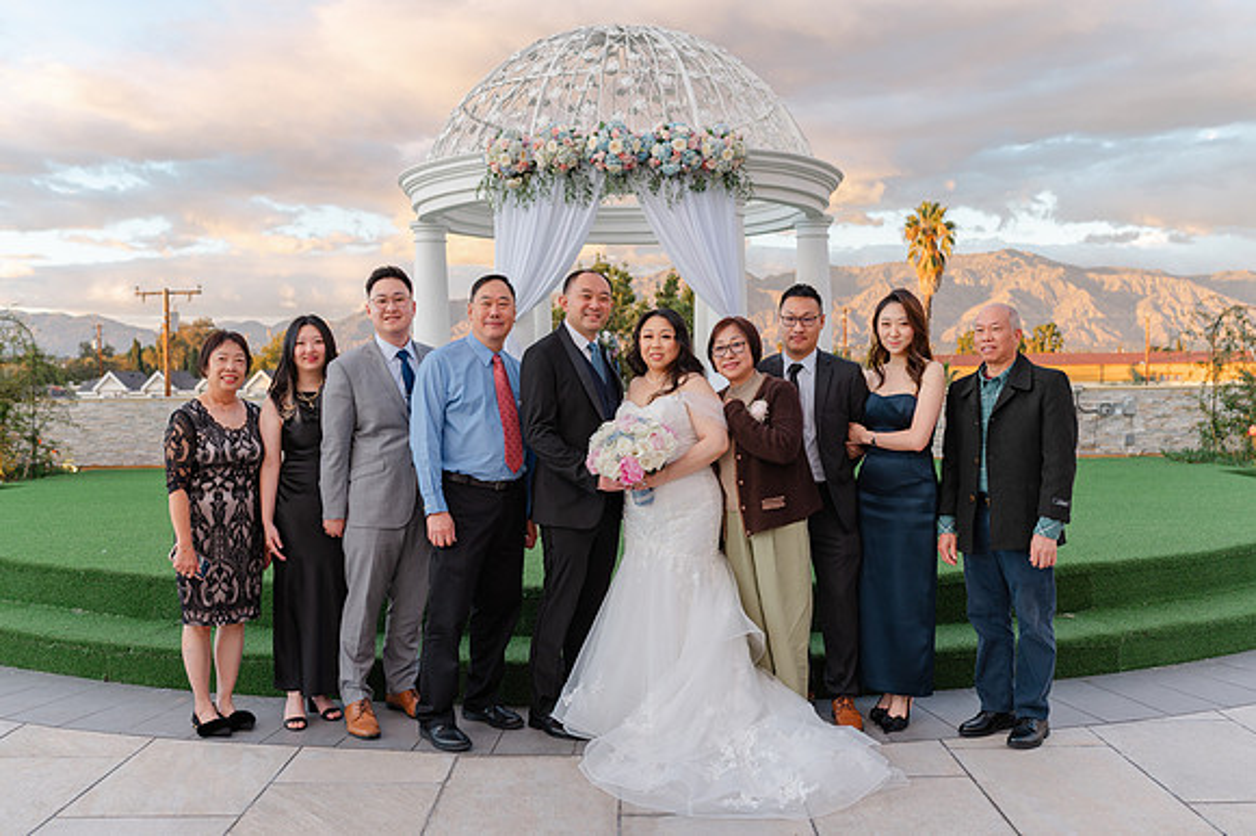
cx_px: 628
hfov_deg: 53.7
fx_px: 1242
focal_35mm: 36
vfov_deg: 37.2
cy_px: 418
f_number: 4
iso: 100
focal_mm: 35
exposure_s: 1/125
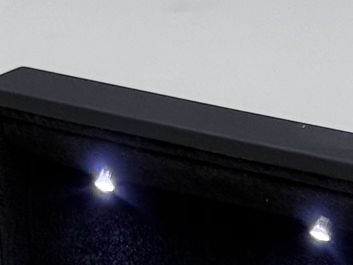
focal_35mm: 286
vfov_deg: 5.0
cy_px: 728
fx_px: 2917
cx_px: 55
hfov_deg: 6.9
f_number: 1.78
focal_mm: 6.76
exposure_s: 1/100
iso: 64
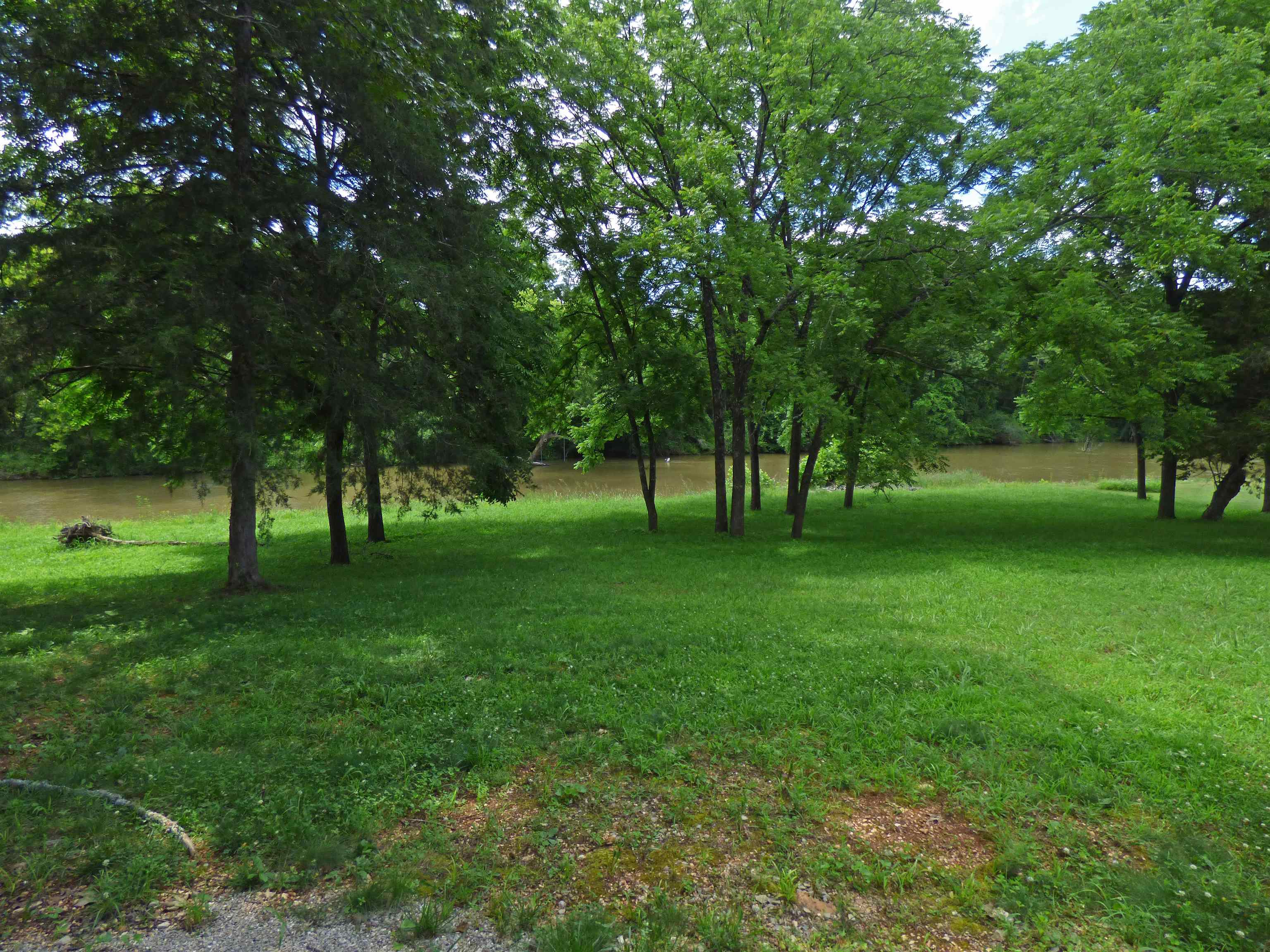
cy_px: 476
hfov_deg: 81.7
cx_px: 635
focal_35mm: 20
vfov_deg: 66.0
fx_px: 734
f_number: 2.8
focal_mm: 3.58
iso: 100
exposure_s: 1/400
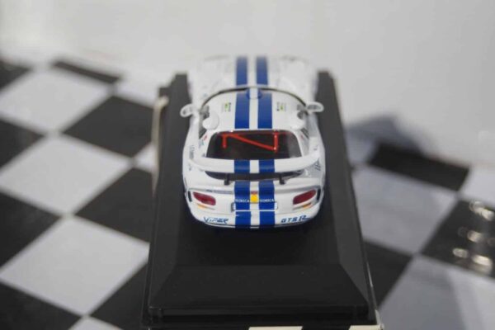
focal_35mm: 75
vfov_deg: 18.2
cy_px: 165
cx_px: 248
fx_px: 1031
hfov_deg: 27.0
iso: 1600
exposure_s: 1/160
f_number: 4.5
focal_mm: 50
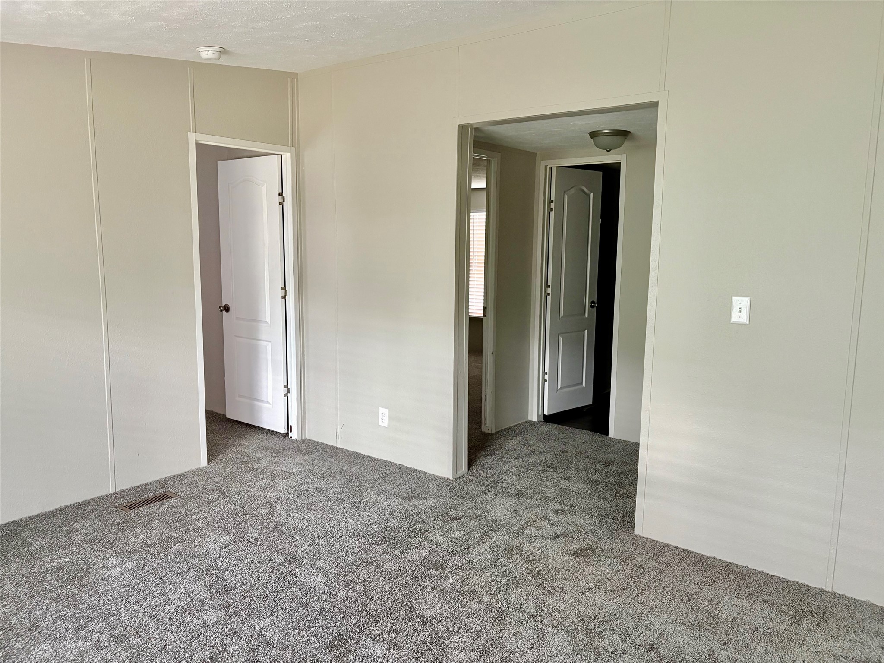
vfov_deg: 53.1
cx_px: 442
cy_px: 332
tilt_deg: -8.1
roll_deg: +0.4
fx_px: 664
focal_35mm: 26
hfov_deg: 67.3
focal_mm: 5.96
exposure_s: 1/60
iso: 500
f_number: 1.6
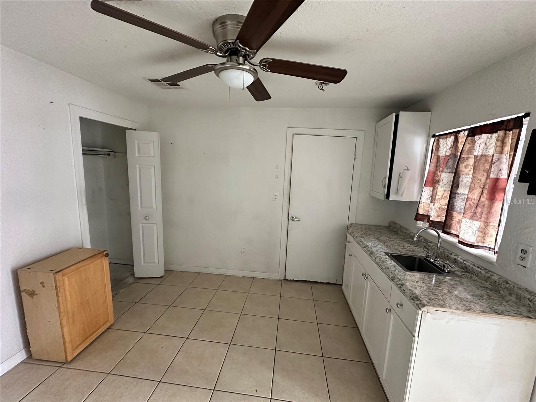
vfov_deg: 85.7
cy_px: 201
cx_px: 268
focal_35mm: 14
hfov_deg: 102.1
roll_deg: -3.5
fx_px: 217
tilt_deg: -8.5
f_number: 2.2
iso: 500
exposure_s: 1/60
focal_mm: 2.22
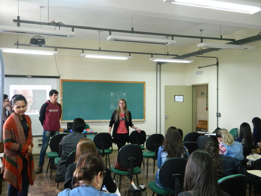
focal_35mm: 41
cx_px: 130
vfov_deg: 35.1
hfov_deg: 45.8
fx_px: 309
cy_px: 98
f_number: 3.5
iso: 400
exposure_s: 1/25
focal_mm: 7.3
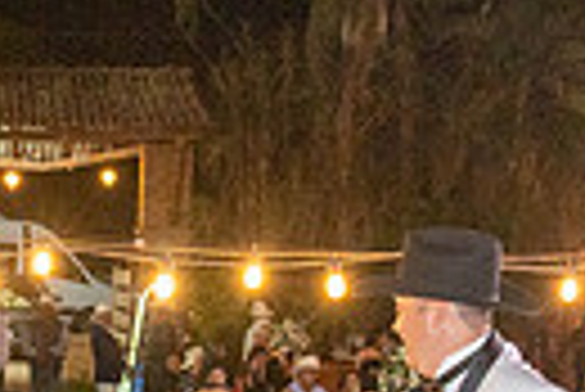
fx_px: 2033
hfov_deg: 16.1
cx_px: 9
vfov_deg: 10.2
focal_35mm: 125
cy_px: 764
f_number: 5
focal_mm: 28
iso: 2500
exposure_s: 1/80
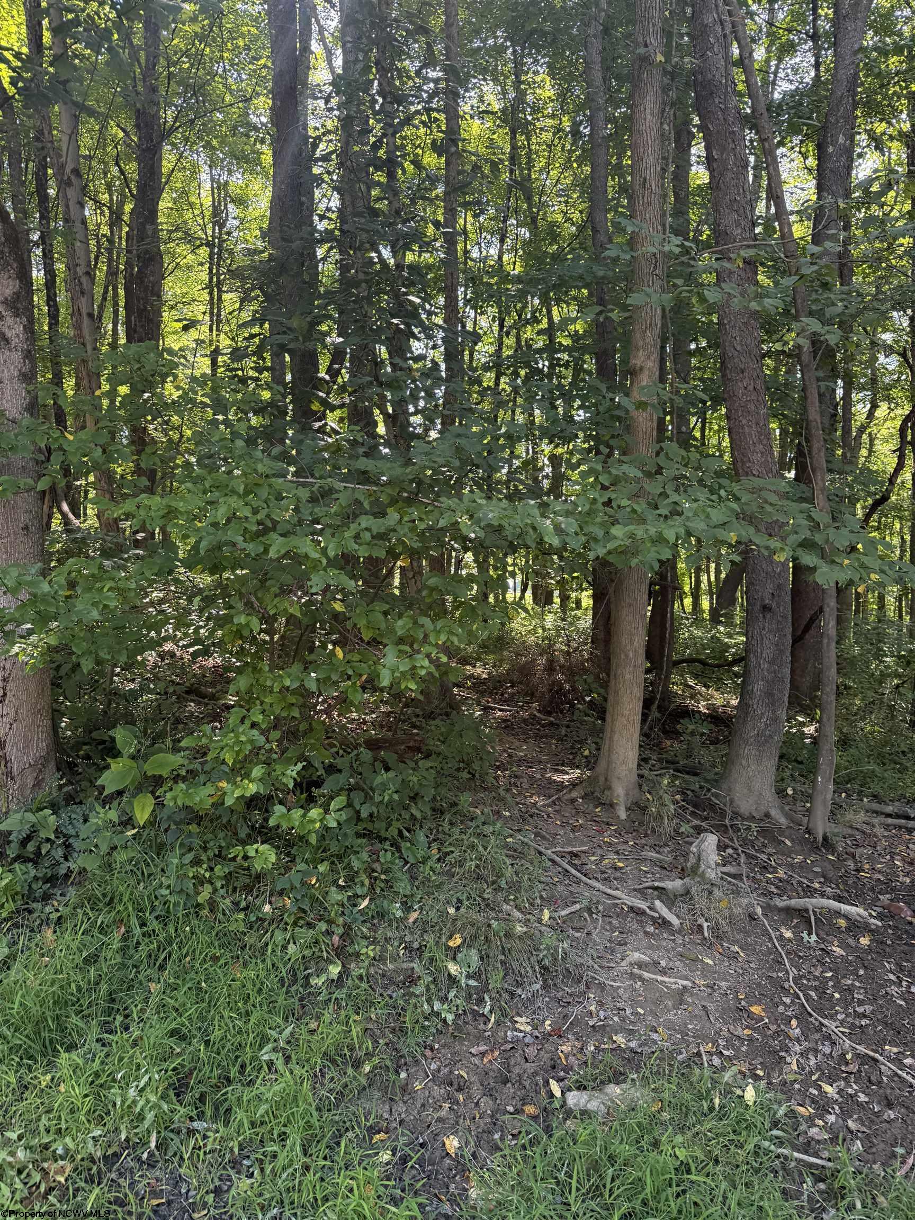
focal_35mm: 24
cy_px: 610
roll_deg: -1.8
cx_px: 458
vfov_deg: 71.6
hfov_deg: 56.8
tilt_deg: +4.0
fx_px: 846
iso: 200
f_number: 1.78
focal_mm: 6.76
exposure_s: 1/234
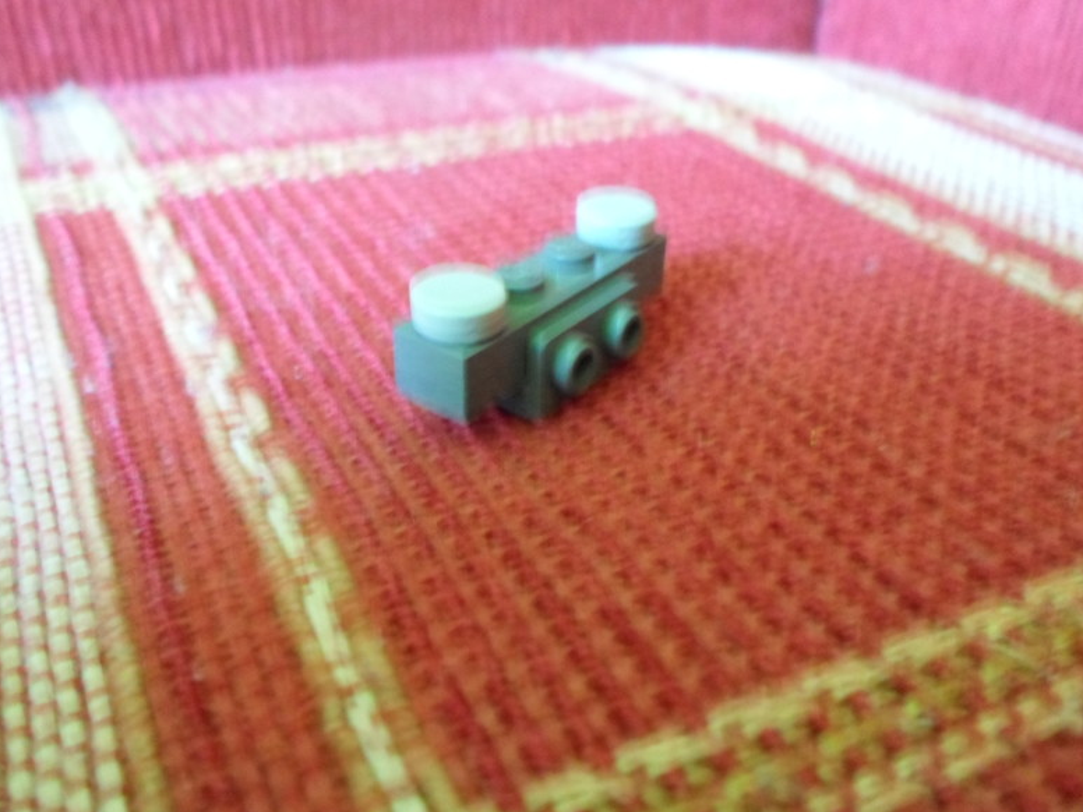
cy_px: 370
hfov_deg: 61.7
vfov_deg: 48.2
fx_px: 907
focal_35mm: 29
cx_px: 529
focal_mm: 4.5
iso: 400
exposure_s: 1/4
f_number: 2.5
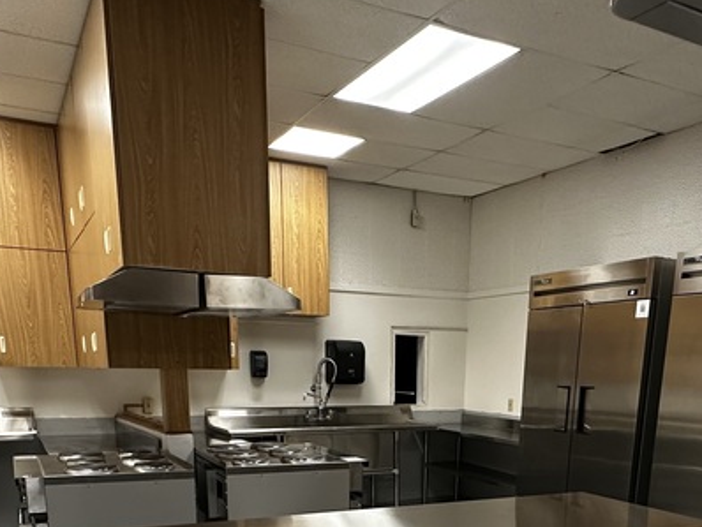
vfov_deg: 34.9
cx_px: 397
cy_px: 559
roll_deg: -0.6
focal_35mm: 36
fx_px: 731
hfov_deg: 51.2
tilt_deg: -14.9
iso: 320
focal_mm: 2.22
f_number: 2.2
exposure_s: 1/60
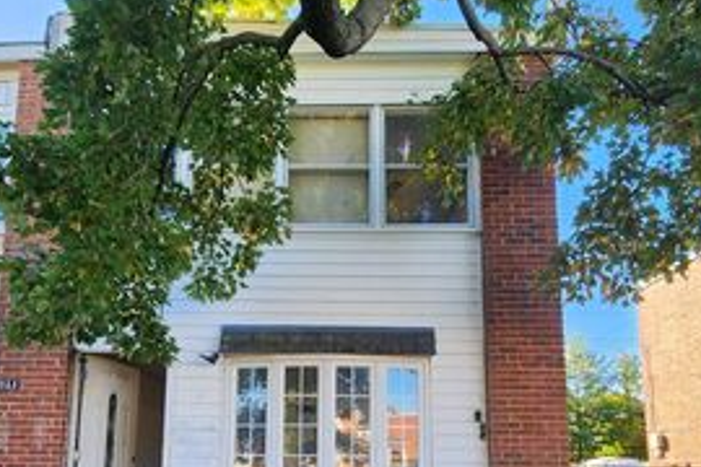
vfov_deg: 48.0
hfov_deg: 71.1
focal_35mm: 25
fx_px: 487
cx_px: 301
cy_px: 383
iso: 50
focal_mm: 2.2
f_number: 2.2
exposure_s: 1/228
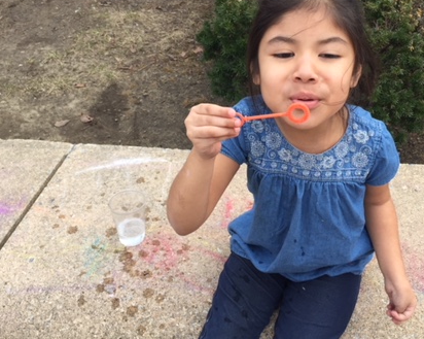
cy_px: 116
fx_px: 552
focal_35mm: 44
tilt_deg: -33.3
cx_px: 245
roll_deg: -0.1
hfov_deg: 41.9
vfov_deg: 33.8
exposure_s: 1/444
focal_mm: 4.15
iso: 32
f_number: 2.2
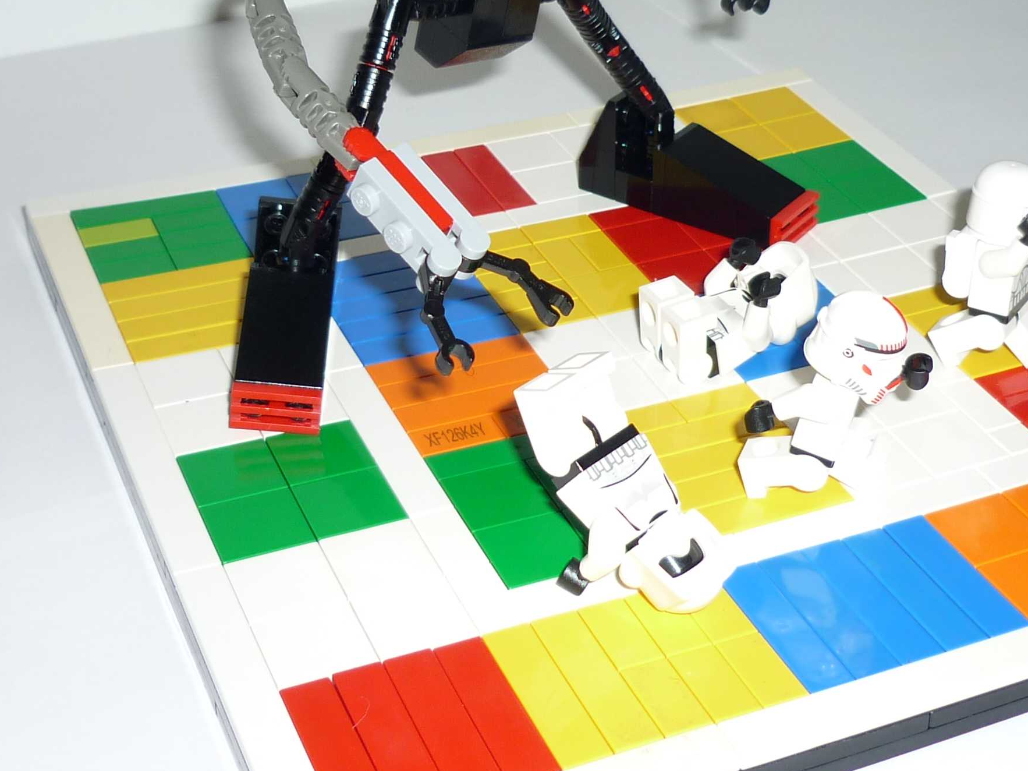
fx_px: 1811
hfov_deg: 31.7
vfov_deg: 23.9
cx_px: 542
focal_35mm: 61
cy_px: 243
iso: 100
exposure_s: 1/30
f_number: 2.8
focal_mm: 5.5
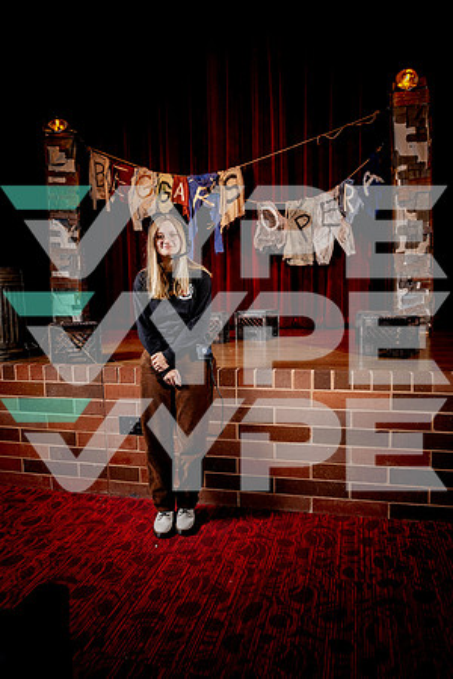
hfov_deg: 53.1
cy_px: 340
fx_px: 453
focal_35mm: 24
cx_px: 226
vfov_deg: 73.7
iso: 640
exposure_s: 1/250
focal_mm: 24
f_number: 7.1
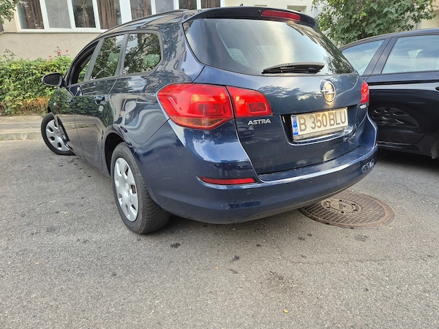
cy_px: 164
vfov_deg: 58.9
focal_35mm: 23
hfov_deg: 73.9
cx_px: 220
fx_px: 292
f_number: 1.8
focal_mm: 5.4
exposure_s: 1/180
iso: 125
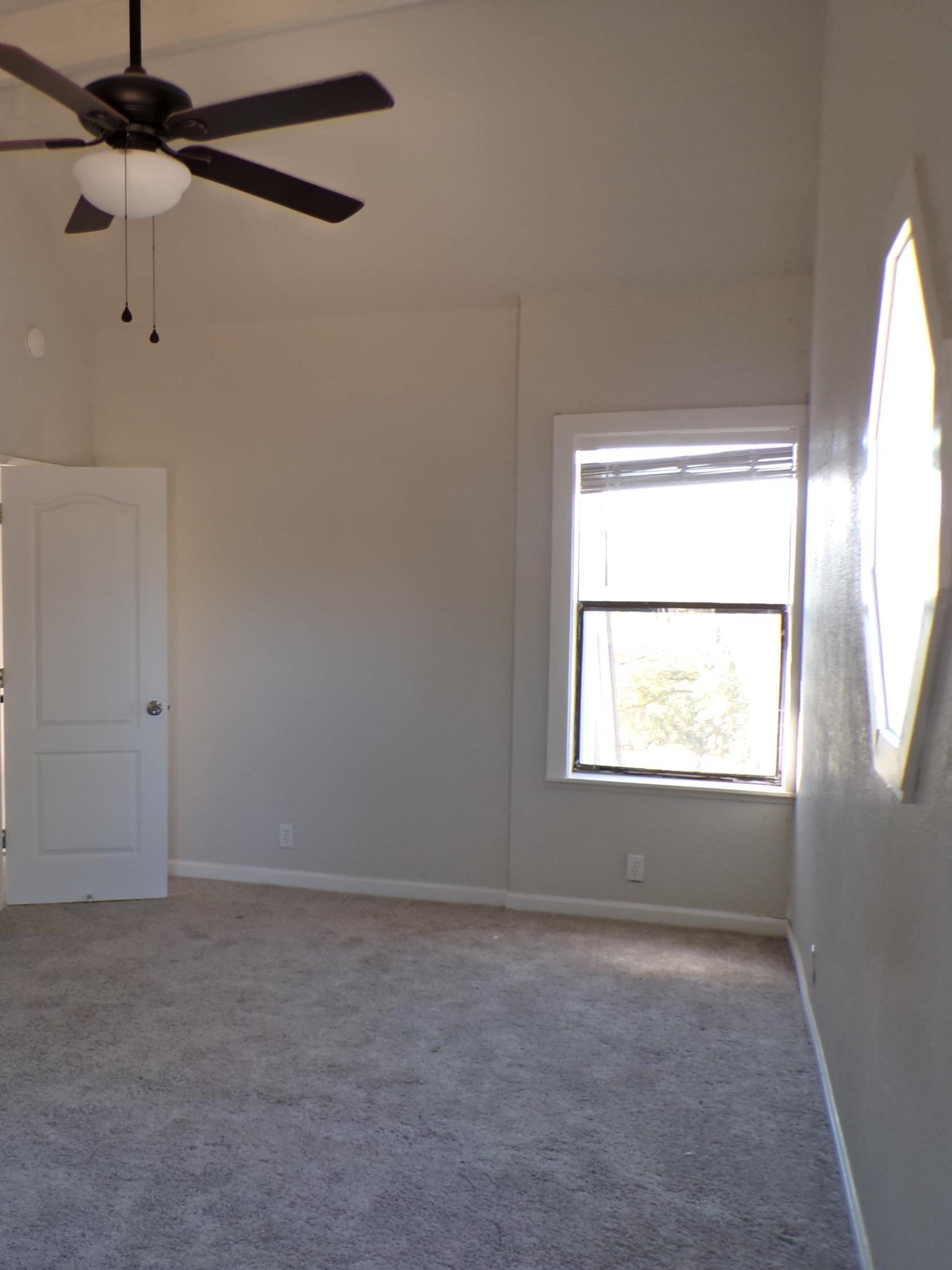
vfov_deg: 55.3
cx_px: 220
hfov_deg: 41.5
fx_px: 1210
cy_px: 645
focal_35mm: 33
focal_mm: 4.3
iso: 100
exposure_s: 1/38
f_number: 3
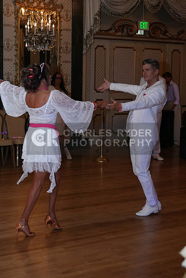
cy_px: 139
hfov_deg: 21.3
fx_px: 496
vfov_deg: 31.4
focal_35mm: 64
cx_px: 93
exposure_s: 1/200
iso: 5000
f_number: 4
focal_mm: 43
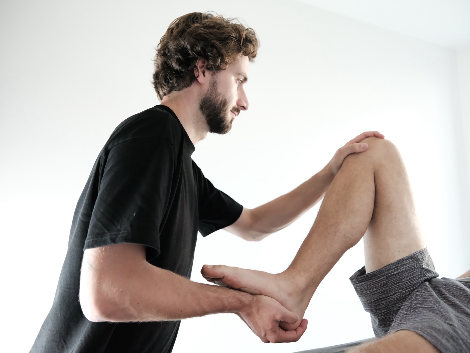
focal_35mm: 28
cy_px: 176
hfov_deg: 63.4
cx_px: 235
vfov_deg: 49.7
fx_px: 380
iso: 10000
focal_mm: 35.6
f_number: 4.5
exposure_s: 1/100
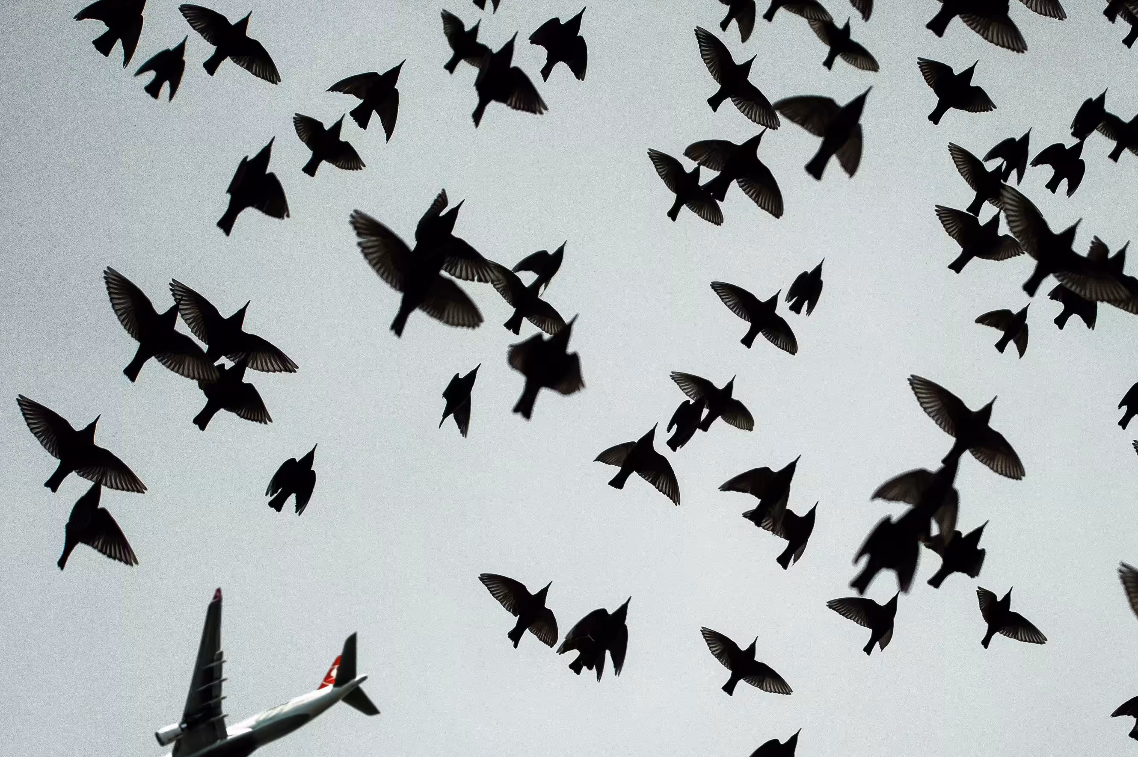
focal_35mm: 112
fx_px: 3538
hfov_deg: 18.2
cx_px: 759
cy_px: 422
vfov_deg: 12.2
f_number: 2.8
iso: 640
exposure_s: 1/2500
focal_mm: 70
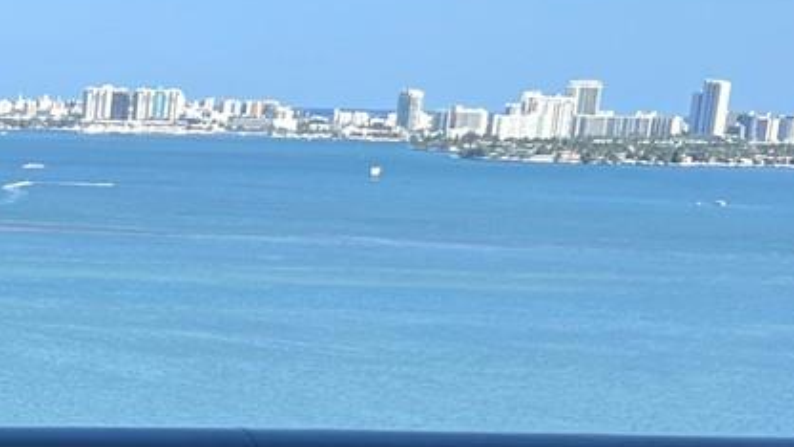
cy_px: 630
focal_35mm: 109
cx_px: -521
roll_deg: -1.8
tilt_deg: -14.5
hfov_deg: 17.0
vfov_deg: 10.8
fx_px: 2295
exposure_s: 1/3165
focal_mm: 5.7
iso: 50
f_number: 1.5
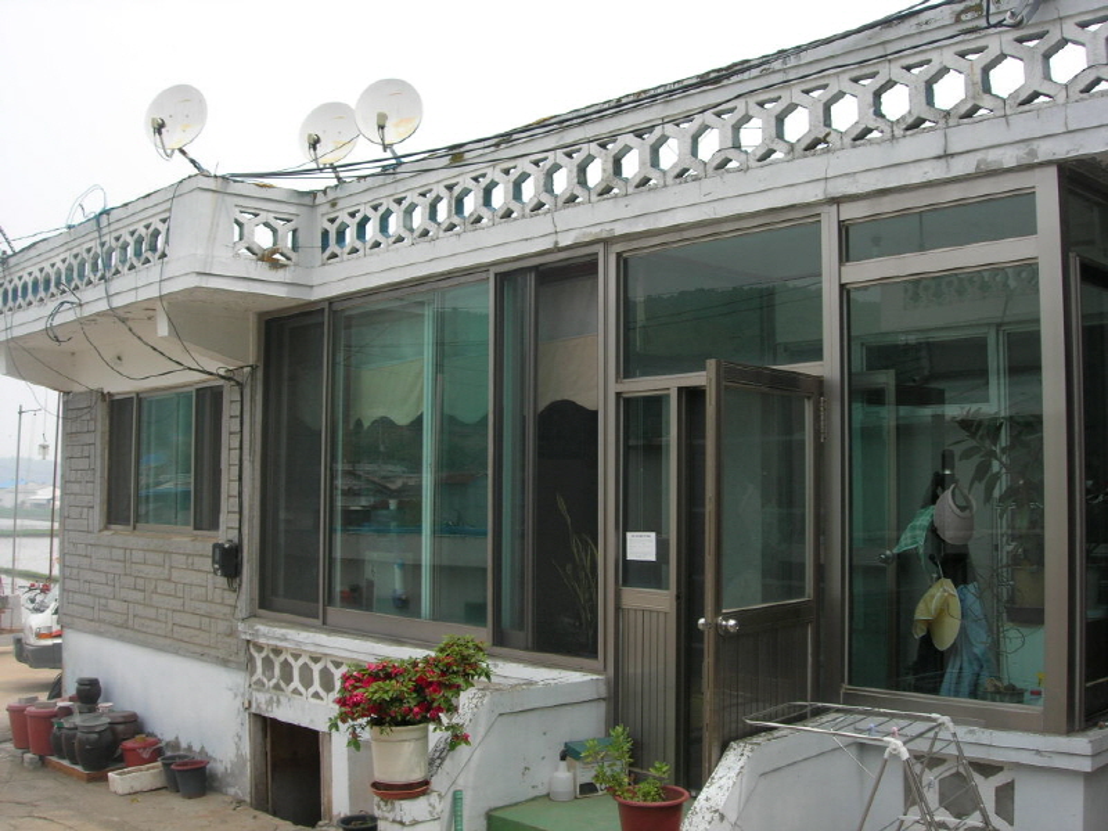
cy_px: 416
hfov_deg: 49.0
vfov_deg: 37.7
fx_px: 1216
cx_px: 554
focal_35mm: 38
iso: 64
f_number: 4.8
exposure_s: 1/378
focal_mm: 7.8
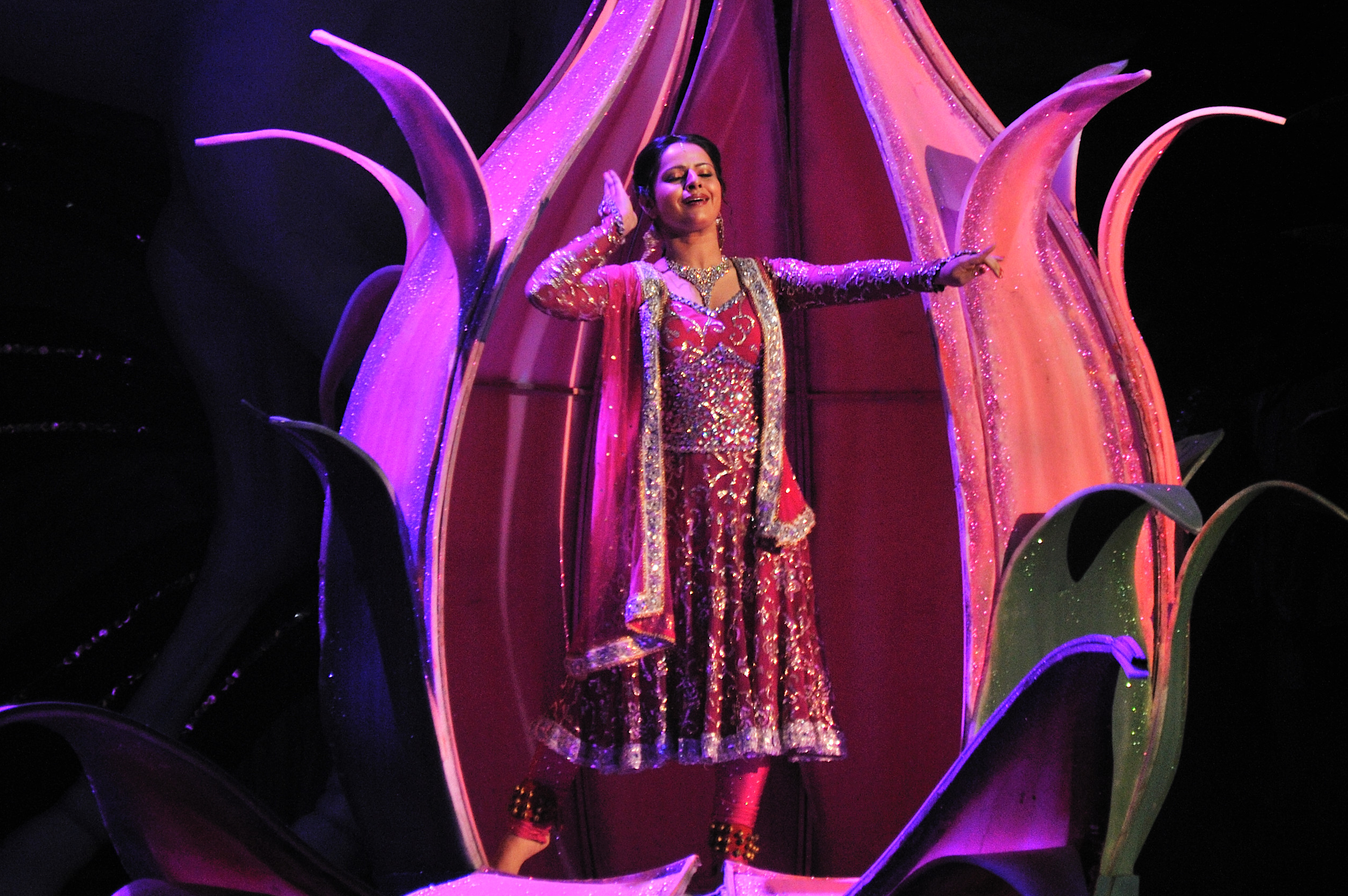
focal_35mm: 229
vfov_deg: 6.0
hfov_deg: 9.0
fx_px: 8564
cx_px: 689
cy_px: 323
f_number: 5.6
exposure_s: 1/45
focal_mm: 90
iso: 560
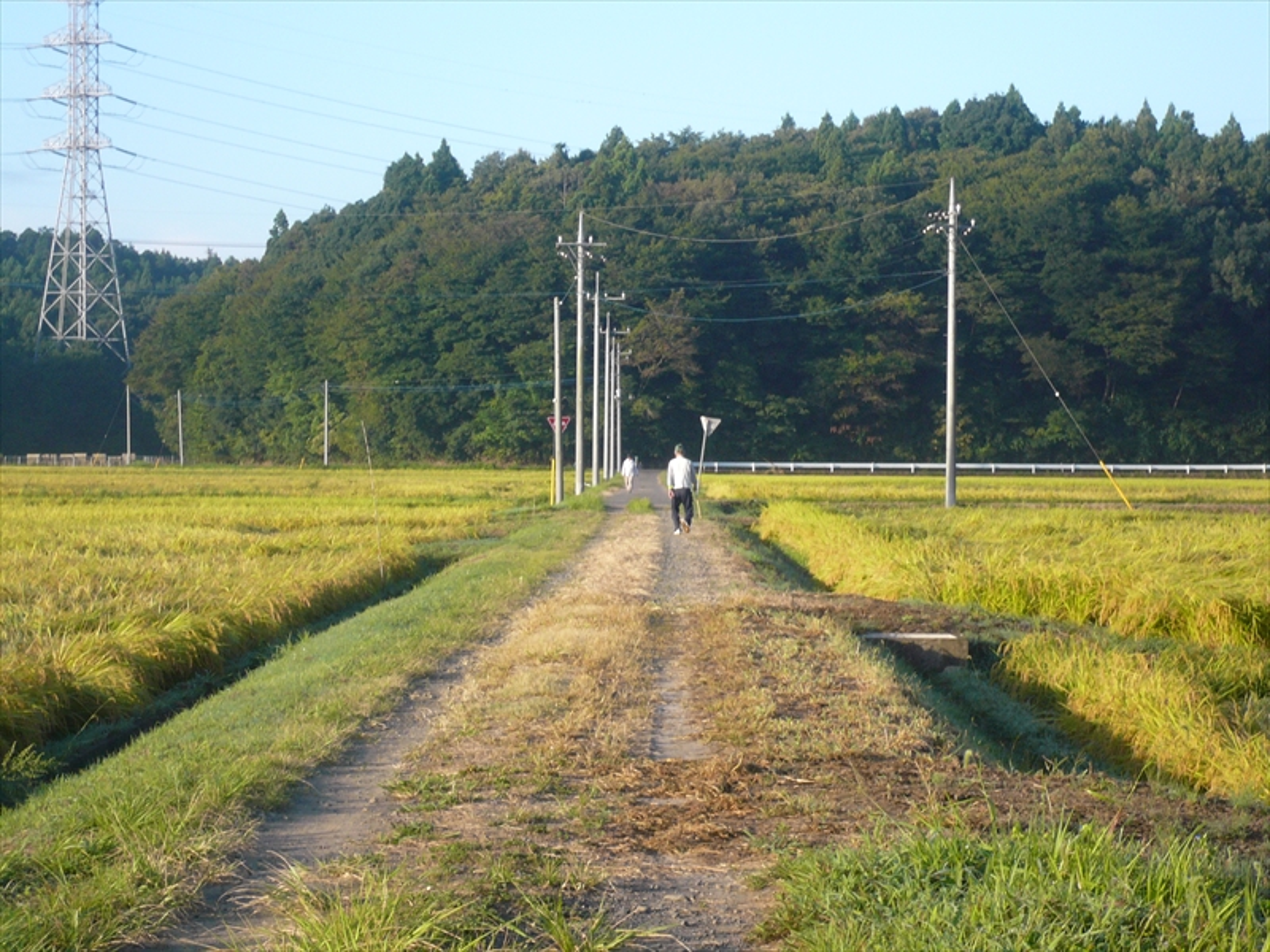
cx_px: 635
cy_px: 476
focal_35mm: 102
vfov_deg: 14.5
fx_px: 3742
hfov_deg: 19.3
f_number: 5.6
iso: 100
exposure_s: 1/160
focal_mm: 16.8
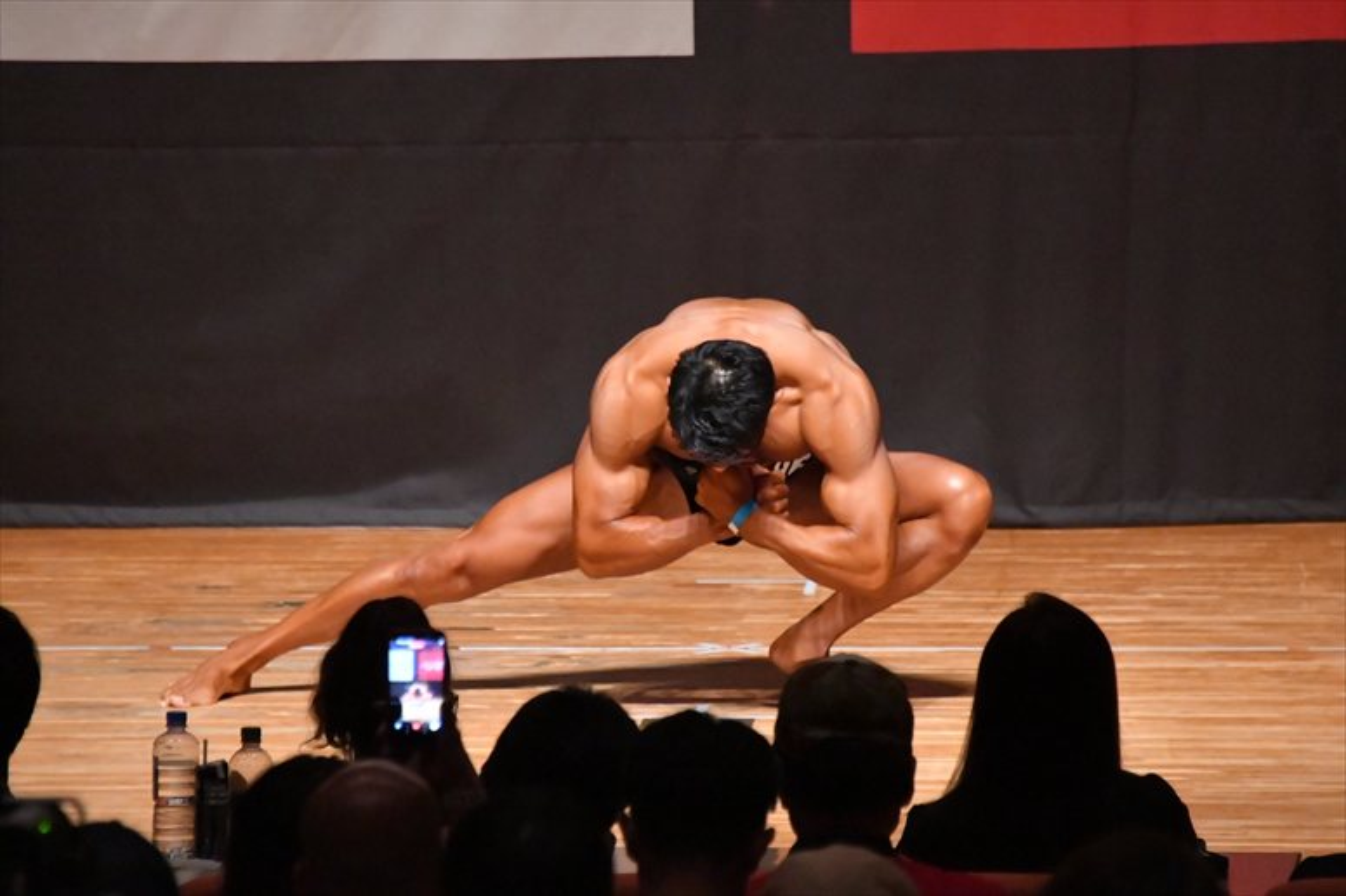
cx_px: 673
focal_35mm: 375
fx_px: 14014
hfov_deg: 5.5
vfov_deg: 3.7
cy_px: 448
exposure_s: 1/400
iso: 12800
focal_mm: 250
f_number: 5.6
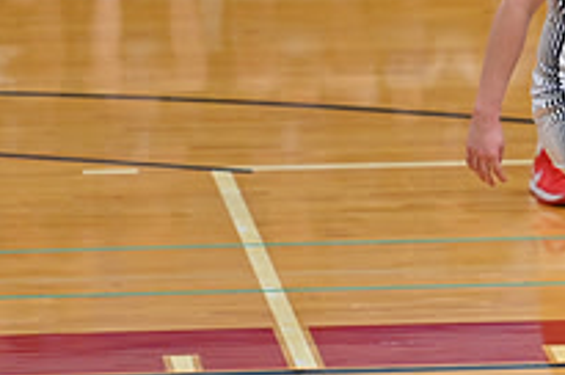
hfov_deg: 3.6
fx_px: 8869
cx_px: 617
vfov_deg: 2.4
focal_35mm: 566
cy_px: 83
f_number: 4
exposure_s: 1/800
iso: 2800
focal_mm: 200
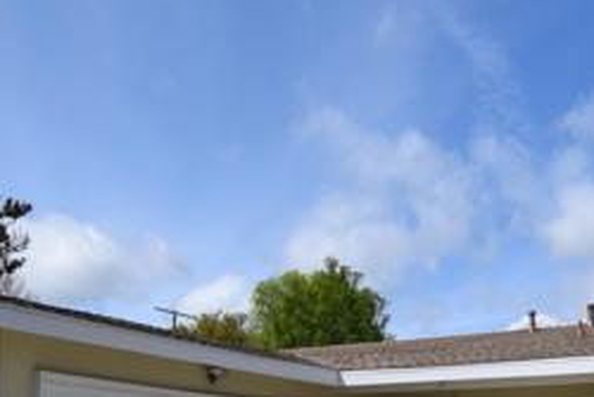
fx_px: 698
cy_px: 422
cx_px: 416
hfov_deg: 45.1
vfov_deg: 29.1
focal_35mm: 42
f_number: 10
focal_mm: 11
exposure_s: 1/500
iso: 200
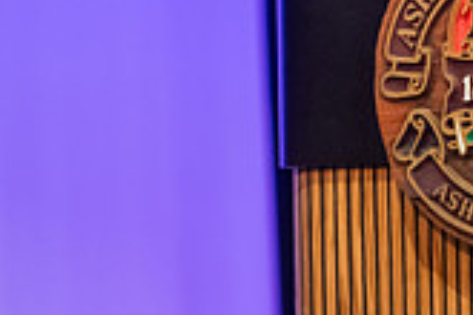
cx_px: 682
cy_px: 13
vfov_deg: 2.2
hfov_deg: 3.3
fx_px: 8067
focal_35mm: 614
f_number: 3.2
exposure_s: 1/200
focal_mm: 175
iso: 4000
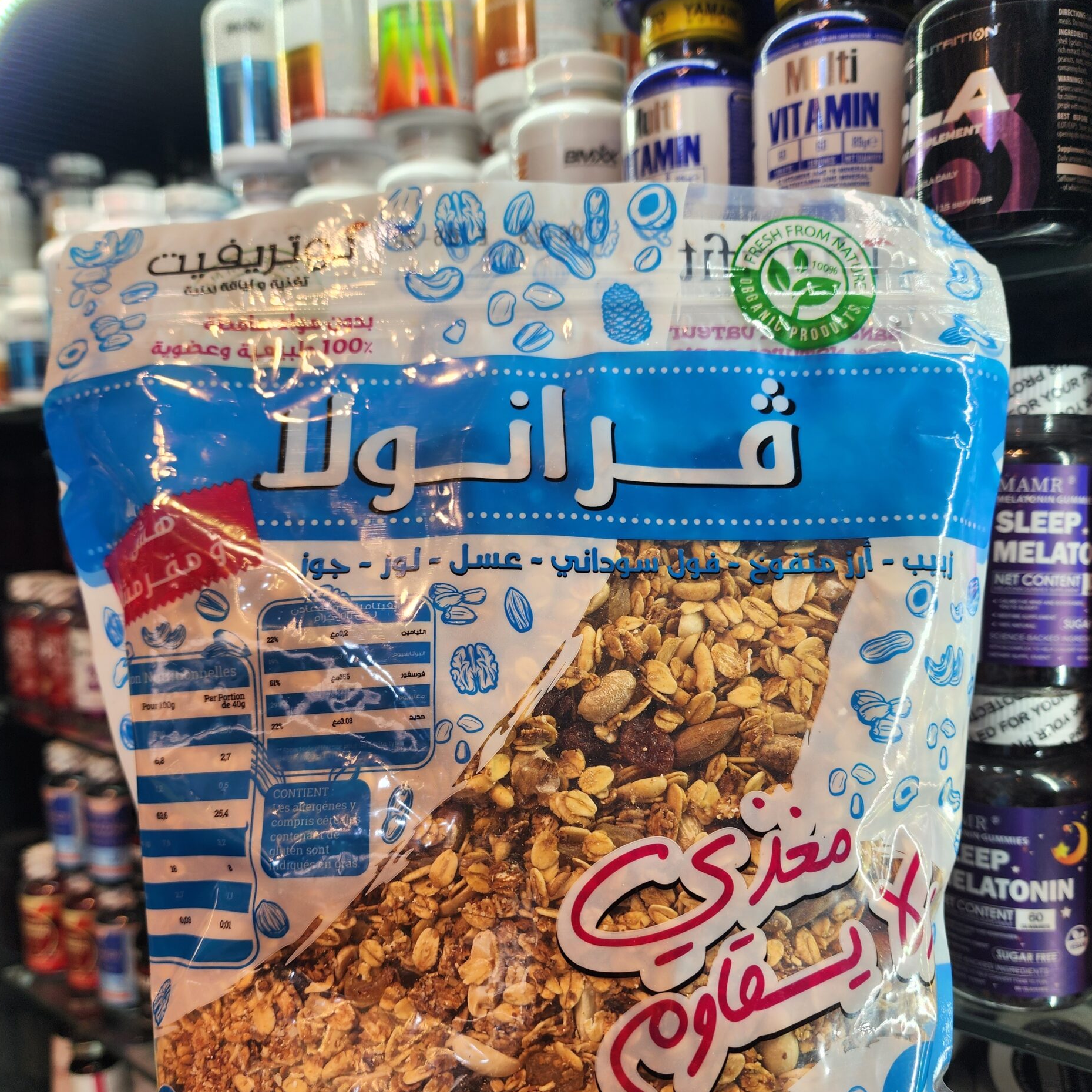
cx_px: 550
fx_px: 999
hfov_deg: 57.3
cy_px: 606
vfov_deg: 57.2
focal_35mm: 28
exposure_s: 1/100
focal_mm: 6.4
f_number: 1.8
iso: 40
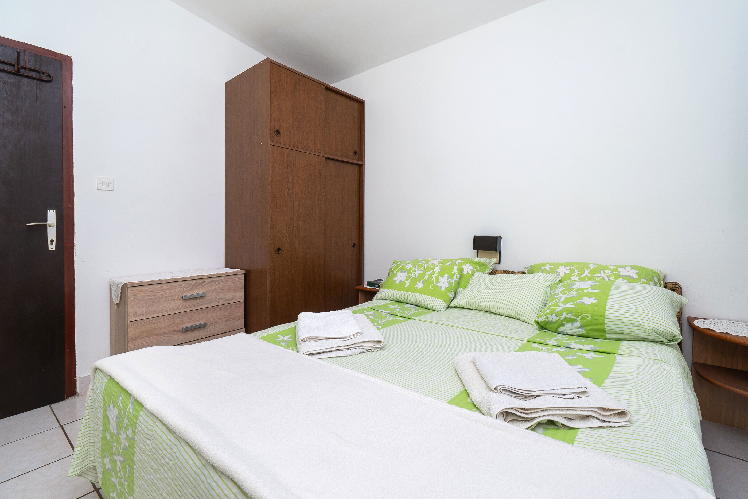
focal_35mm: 15
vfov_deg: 77.3
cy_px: 250
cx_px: 374
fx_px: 312
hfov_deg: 100.4
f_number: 8
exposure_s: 1/200
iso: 125
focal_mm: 10
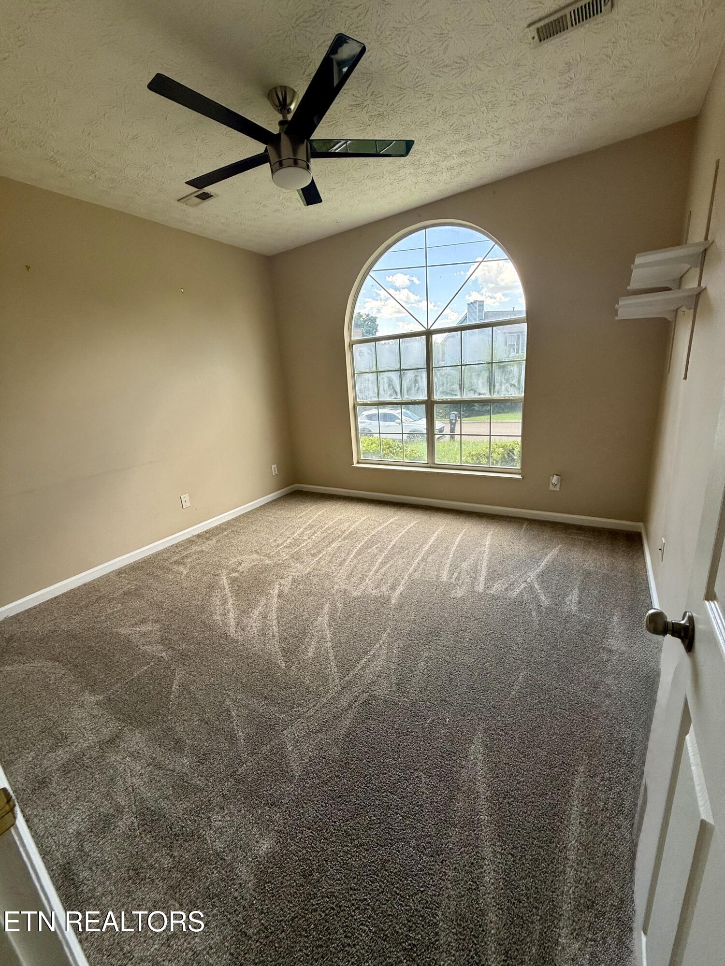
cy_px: 483
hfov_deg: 85.7
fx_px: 391
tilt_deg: -15.1
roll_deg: +4.6
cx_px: 362
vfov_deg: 102.1
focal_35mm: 14
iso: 64
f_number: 2.2
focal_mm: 2.22
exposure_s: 1/177
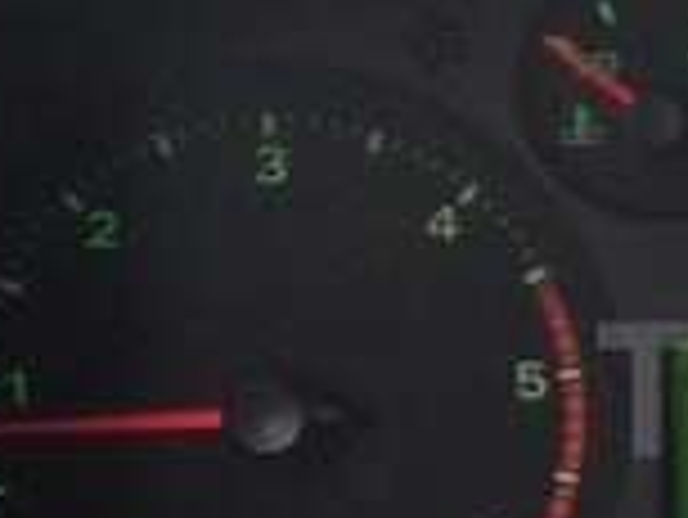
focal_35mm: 142
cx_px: 1057
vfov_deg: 10.4
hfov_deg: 13.1
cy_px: 390
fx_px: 2824
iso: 125
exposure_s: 1/20
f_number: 2.4
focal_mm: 4.12
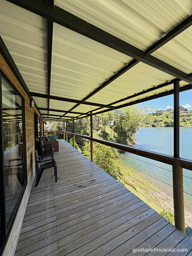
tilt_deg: -0.9
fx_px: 104
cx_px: 96
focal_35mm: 14
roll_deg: +1.2
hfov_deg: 85.7
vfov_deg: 102.1
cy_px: 128
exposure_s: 1/121
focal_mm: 2.22
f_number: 2.2
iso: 64
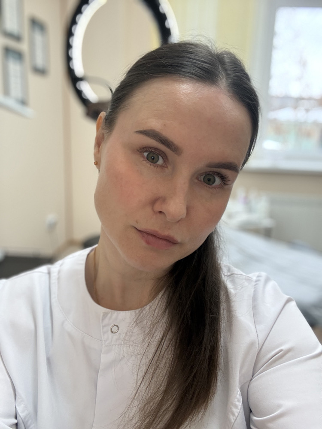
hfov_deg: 46.8
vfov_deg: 60.0
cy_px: 214
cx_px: 161
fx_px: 372
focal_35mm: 30
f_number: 1.9
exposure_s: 1/50
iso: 125
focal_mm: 2.69
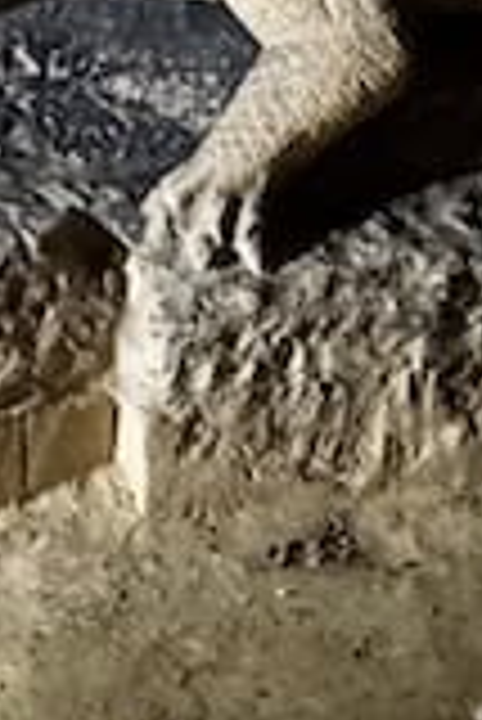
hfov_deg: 16.7
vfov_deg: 23.1
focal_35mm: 82
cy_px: -88
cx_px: 189
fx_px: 1643
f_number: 2.2
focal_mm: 2.2
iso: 1600
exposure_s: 1/31
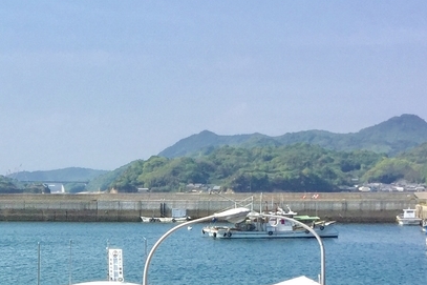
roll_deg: +0.3
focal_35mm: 89
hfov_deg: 22.1
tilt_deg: -10.8
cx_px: 6
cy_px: 331
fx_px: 1055
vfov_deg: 14.9
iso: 32
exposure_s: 1/2639
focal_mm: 4.15
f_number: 2.2
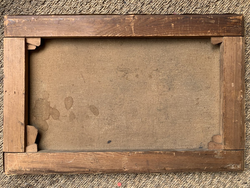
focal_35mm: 26
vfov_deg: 53.1
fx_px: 188
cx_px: 125
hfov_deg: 67.3
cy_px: 94
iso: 50
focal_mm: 4.25
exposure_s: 1/121
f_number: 1.8
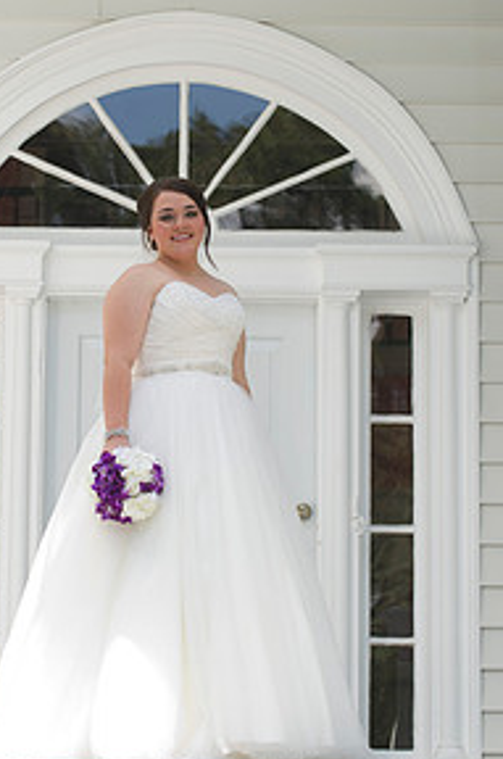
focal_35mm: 164
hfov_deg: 8.3
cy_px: 287
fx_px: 3449
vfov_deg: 12.5
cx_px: 167
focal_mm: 105
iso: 320
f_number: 4.5
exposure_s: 1/125
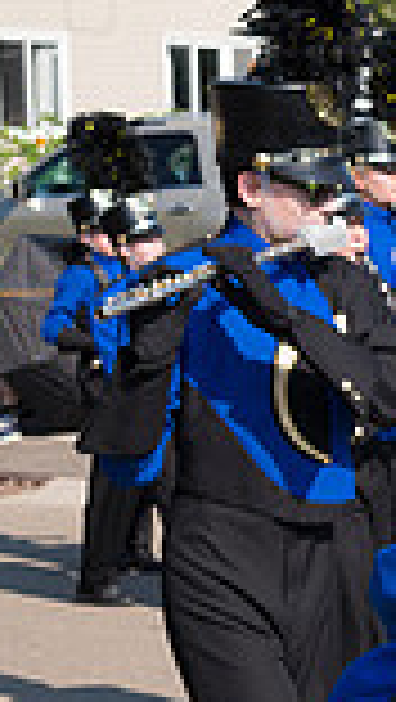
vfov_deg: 15.8
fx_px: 2533
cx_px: 680
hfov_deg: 8.6
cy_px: 416
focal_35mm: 136
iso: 320
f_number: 6.3
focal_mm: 35
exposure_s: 1/800
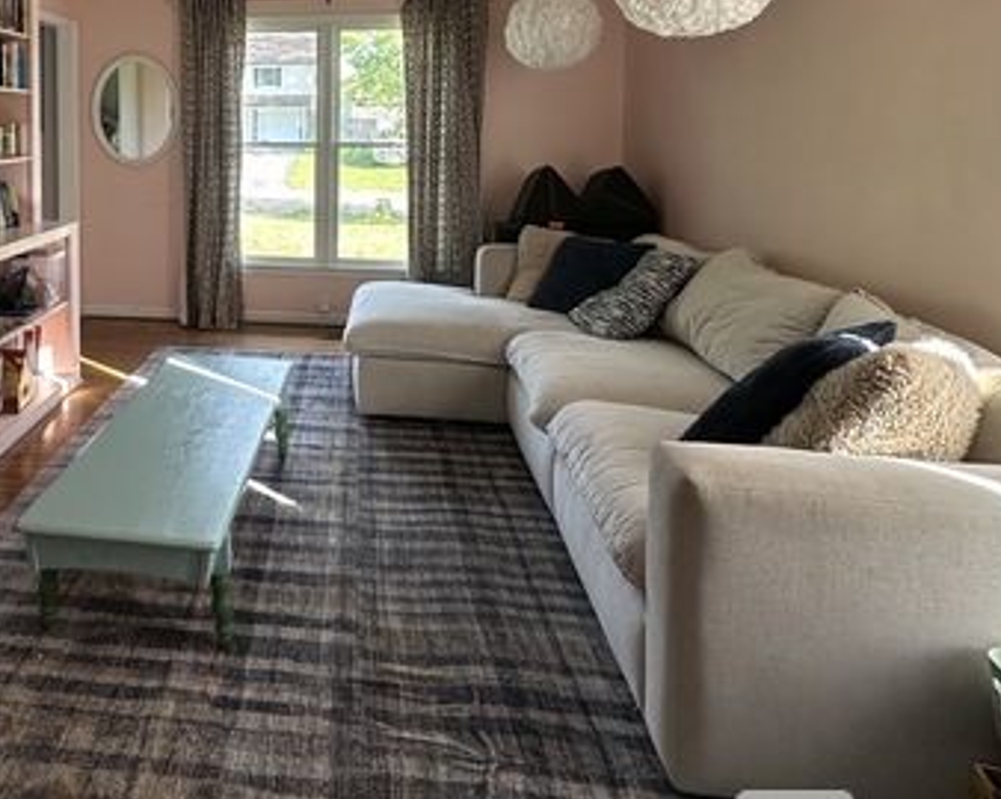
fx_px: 799
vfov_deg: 50.2
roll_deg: +0.0
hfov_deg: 59.9
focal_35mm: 27
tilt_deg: -2.8
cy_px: 169
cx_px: 227
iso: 160
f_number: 2.2
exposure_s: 1/99
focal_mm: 2.22
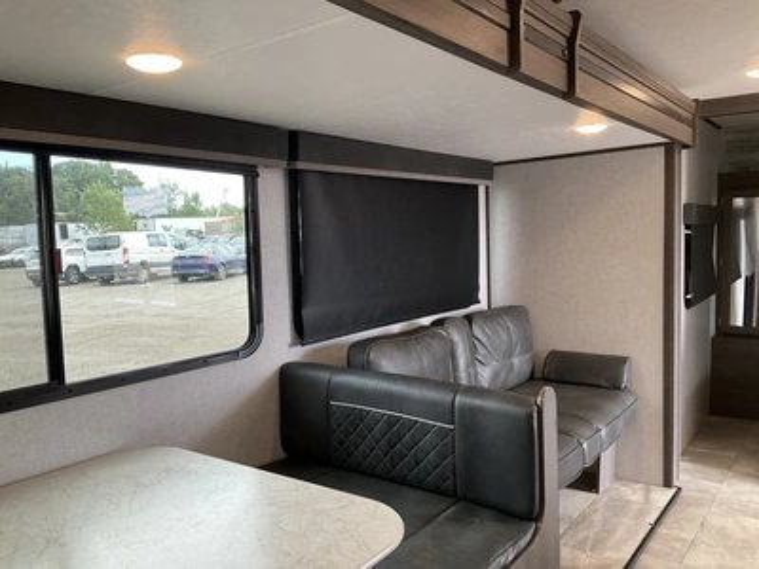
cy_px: 284
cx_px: 380
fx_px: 636
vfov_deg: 48.2
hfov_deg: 61.7
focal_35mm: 29
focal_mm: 3
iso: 64
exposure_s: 1/115
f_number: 1.8
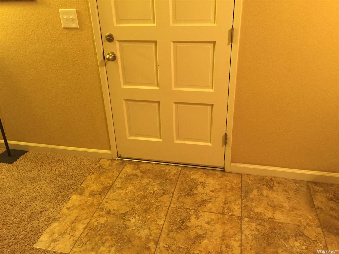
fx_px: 284
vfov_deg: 48.2
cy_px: 127
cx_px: 170
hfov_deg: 61.7
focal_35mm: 29
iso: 250
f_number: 2.2
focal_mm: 4.15
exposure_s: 1/20
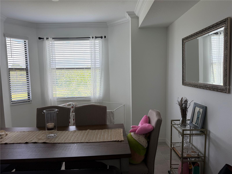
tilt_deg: -5.9
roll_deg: +1.2
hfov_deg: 71.6
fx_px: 161
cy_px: 87
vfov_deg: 56.8
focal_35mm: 24
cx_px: 116
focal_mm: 6.76
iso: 80
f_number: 1.78
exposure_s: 1/209
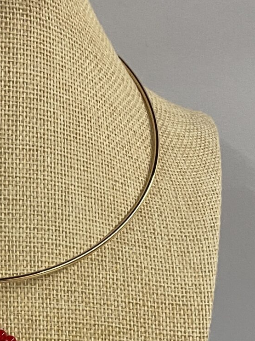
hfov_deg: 16.1
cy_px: 449
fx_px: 884
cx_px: -6
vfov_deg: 19.9
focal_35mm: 90
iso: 100
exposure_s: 1/50
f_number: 1.6
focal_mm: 4.2
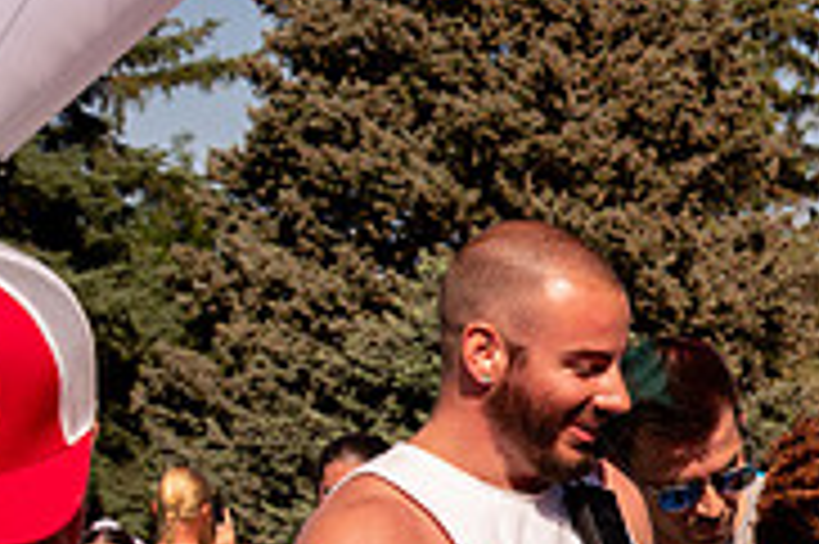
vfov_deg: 8.2
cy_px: 616
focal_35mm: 166
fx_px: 3773
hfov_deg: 11.8
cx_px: 1233
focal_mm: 52
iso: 800
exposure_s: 1/1000
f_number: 11
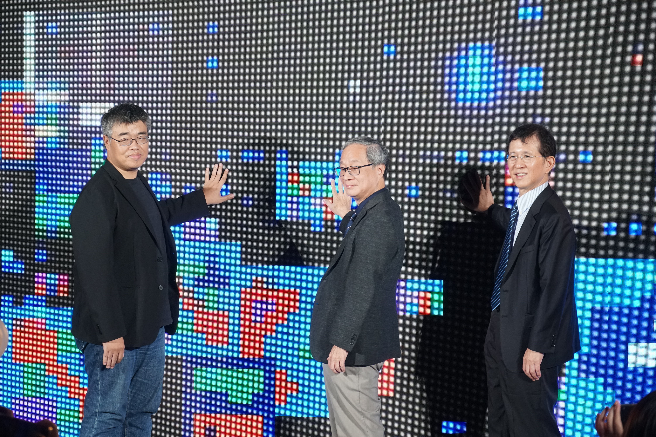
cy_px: 218
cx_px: 328
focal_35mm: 116
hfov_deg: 17.7
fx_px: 2105
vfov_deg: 11.9
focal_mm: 77
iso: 1250
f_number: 5.6
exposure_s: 1/125
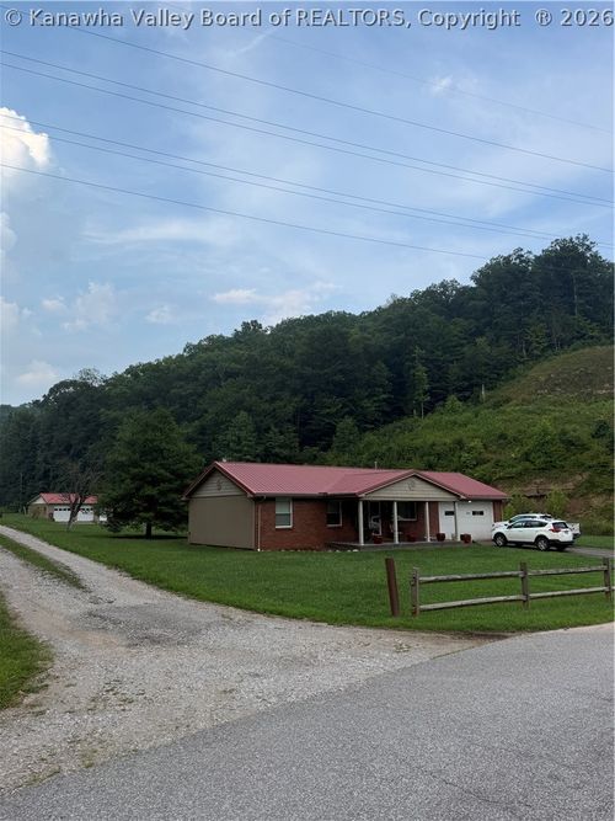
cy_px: 410
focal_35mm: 24
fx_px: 569
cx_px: 308
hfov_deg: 56.8
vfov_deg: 71.6
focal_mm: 6.76
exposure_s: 1/1812
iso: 80
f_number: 1.78
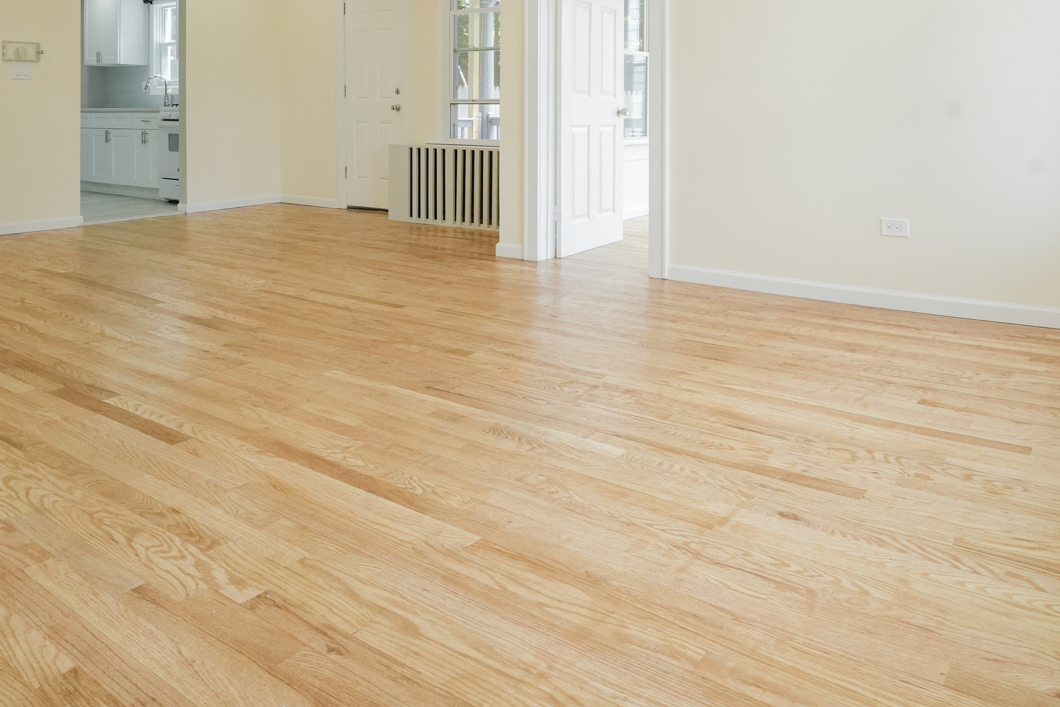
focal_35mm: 25
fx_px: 736
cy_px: 113
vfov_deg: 47.6
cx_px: 655
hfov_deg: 70.5
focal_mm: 14
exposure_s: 1/60
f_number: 10
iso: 1600
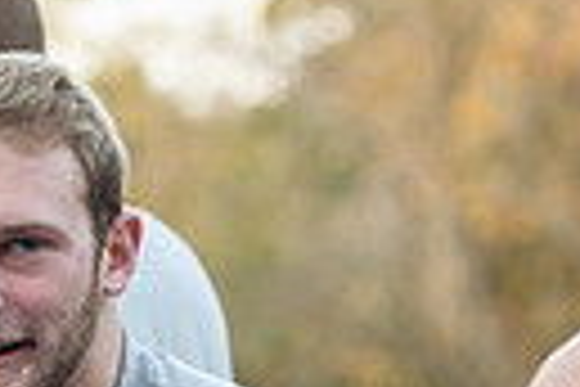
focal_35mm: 383
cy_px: 479
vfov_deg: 3.6
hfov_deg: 5.3
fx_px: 6170
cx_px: -189
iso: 1000
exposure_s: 1/320
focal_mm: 85
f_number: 3.2
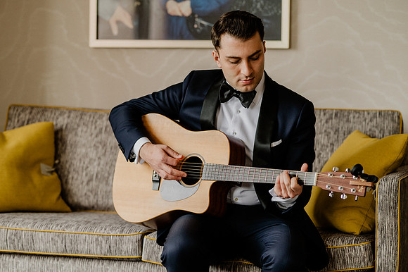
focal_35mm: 105
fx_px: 1189
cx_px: 204
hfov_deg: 19.5
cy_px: 136
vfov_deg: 13.0
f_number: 2.5
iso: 800
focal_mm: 105
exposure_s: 1/320
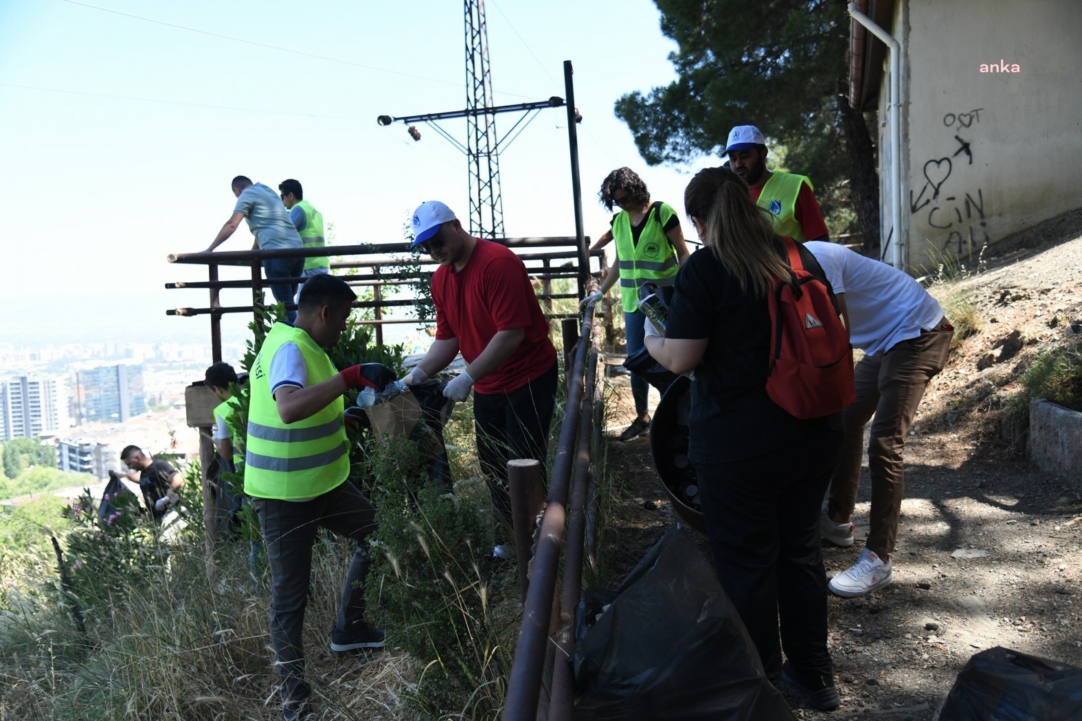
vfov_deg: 38.9
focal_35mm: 34
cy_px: 360
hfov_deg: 55.8
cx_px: 541
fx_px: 1022
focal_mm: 34
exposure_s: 1/2500
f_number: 4
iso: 1250
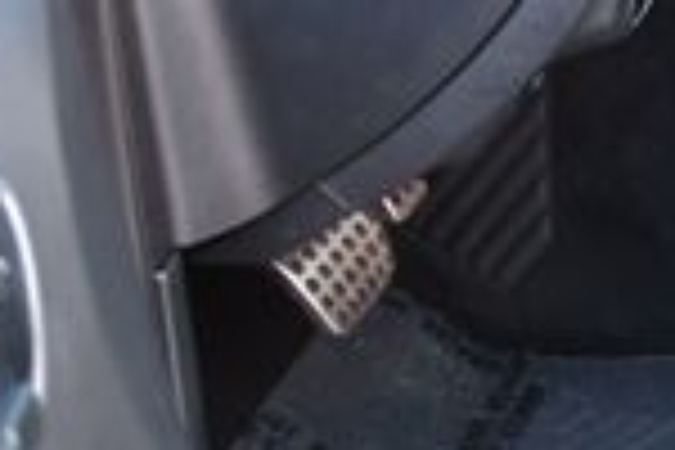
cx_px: 1228
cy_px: -117
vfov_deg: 8.8
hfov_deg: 12.2
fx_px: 2887
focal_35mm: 154
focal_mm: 18
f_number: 3.5
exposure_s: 1/160
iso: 800
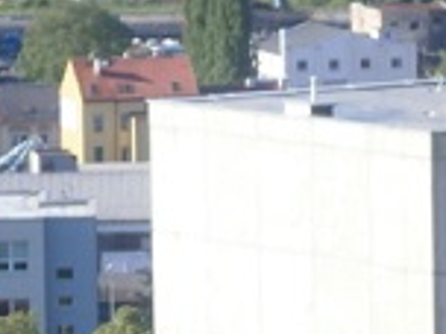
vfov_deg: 4.4
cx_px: 126
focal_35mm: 341
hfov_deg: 5.8
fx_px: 4394
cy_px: 38
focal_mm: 23.5
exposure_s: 1/125
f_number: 6.5
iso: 80
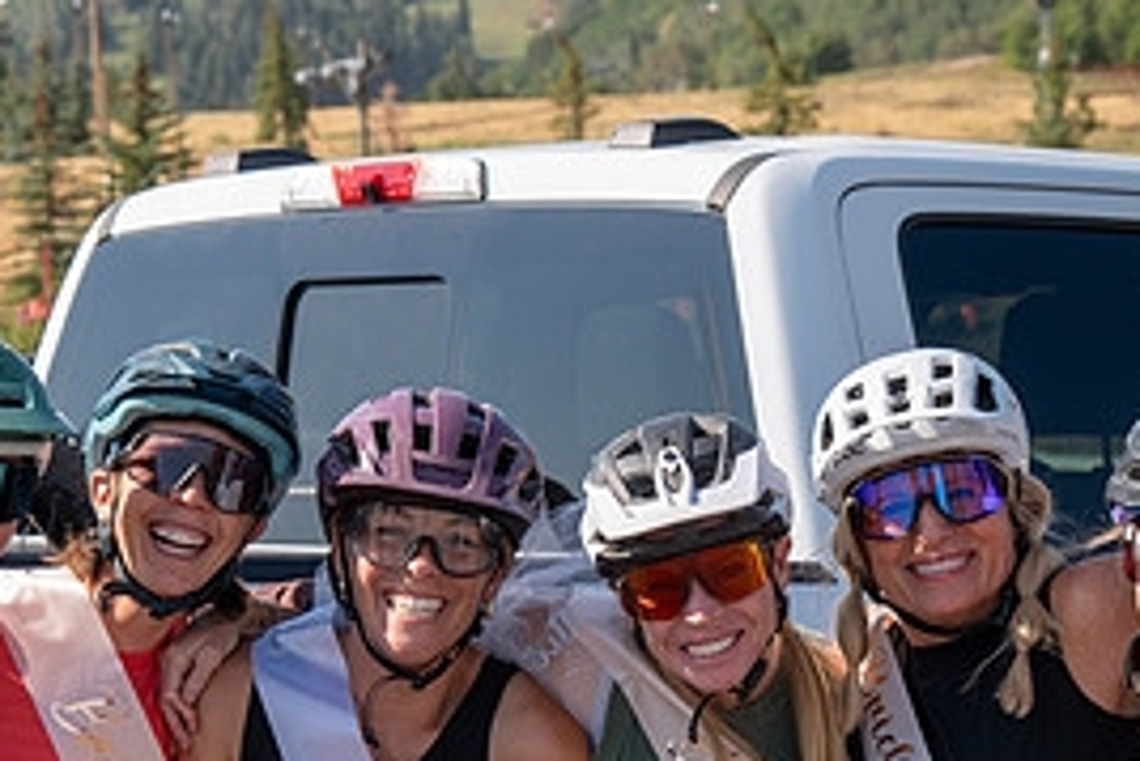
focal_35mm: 149
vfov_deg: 9.2
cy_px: 787
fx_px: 4721
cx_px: 296
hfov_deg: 13.7
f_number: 7.1
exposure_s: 1/400
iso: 200
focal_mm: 65
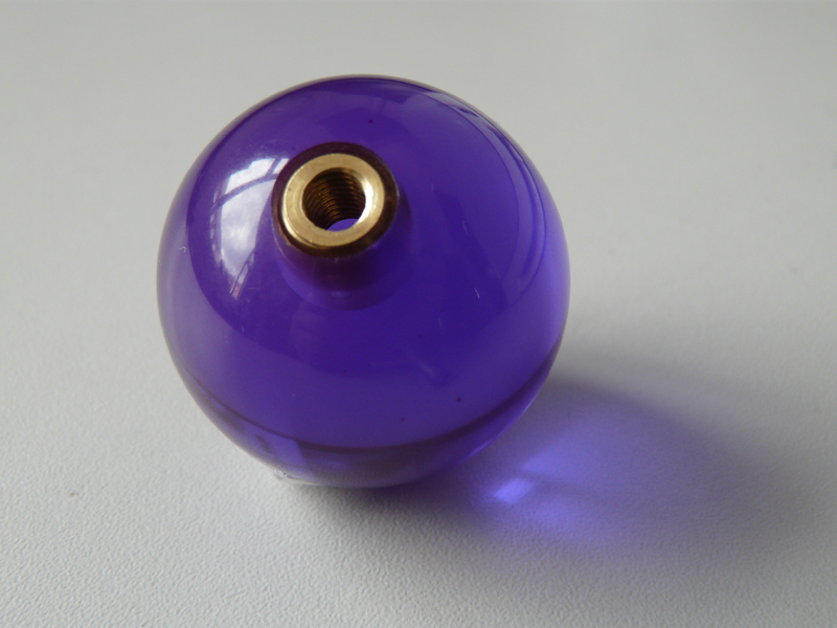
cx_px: 418
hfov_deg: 40.4
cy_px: 314
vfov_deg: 30.9
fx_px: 1136
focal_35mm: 47
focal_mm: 7.7
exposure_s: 1/60
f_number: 3.2
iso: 100
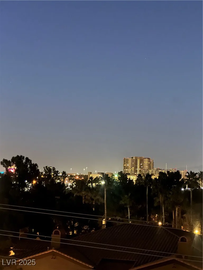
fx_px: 602
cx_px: 102
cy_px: 135
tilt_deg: +4.0
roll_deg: -0.7
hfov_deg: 19.1
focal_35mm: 77
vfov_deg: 25.3
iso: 1250
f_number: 2.8
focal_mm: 9
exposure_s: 1/4
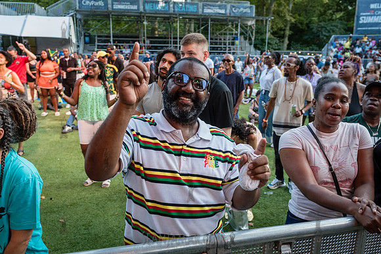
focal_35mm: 32
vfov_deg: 41.2
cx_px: 199
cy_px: 138
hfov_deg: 58.8
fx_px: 338
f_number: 3.5
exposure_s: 1/250
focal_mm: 26
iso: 1000
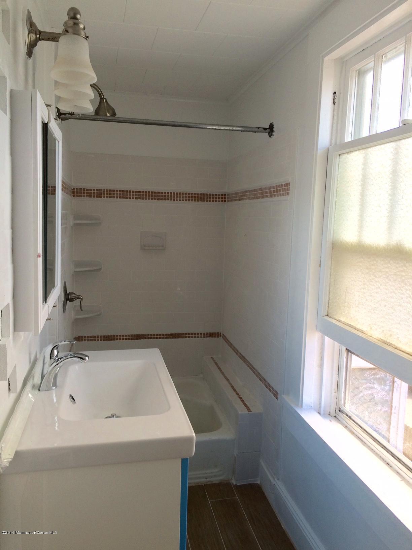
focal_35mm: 29
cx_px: 206
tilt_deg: -7.1
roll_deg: +0.3
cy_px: 275
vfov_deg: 61.7
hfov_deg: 48.2
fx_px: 460
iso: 32
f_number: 2.2
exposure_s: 1/120
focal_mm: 4.15
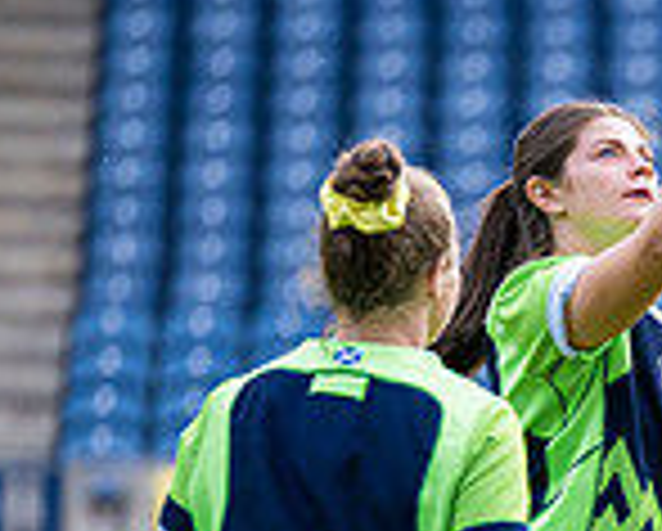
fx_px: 18304
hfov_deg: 2.1
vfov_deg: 1.7
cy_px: 779
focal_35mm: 933
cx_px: 1314
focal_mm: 200
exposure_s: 1/1000
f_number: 3.2
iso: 800
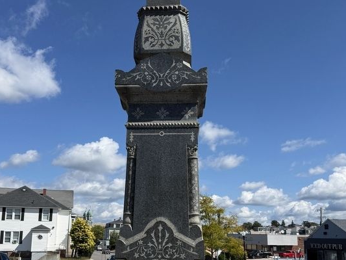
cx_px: 162
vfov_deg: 39.1
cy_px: 176
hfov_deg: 51.3
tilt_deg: +11.4
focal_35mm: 36
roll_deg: -1.8
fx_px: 360
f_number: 1.78
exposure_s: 1/6173
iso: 80
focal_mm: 6.76
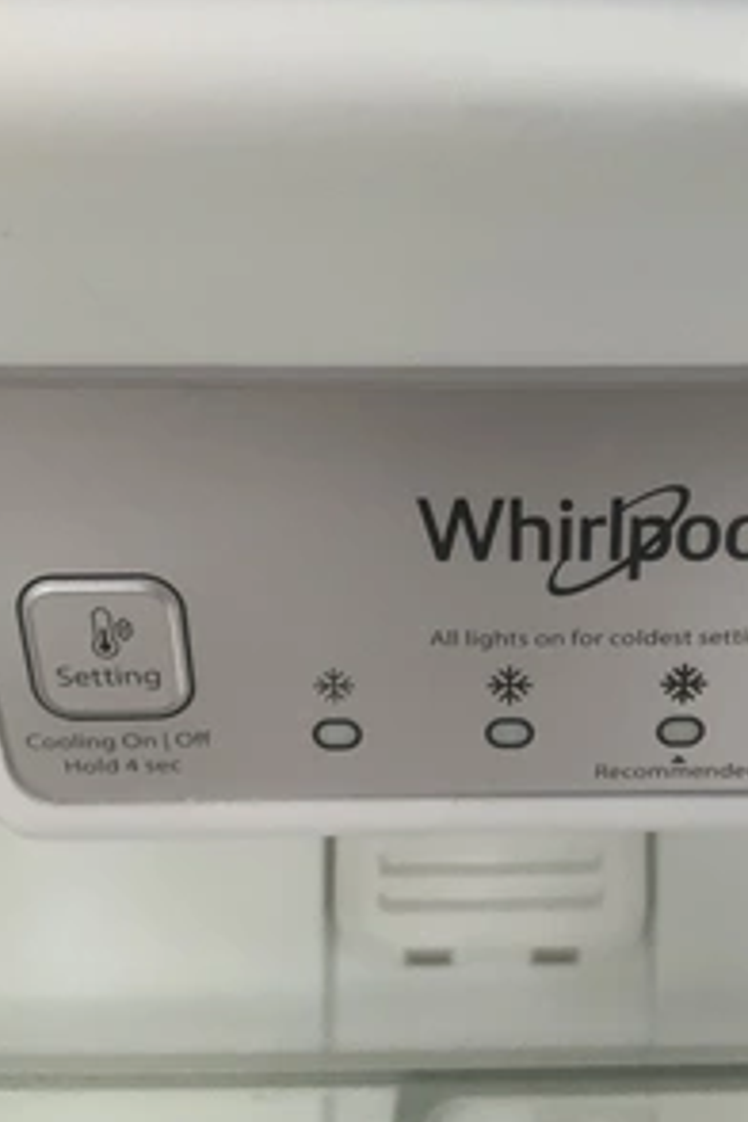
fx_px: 1278
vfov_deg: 47.4
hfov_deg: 32.1
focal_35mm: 41
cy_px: 557
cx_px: 542
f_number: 1.8
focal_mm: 3
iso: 200
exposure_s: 1/60
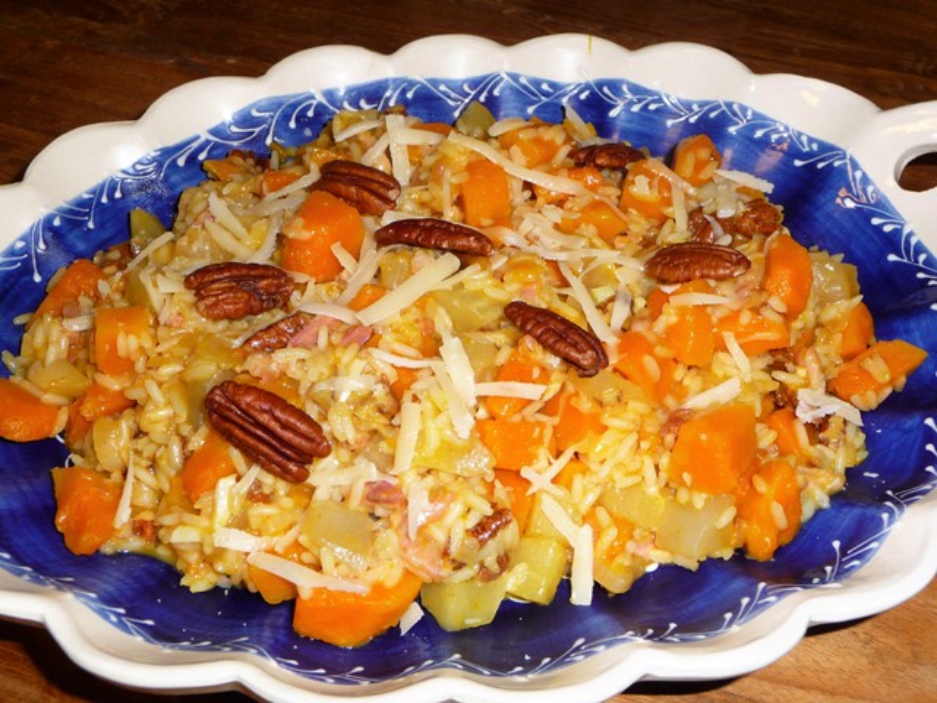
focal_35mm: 40
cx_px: 468
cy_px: 352
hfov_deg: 46.8
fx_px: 1083
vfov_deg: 36.0
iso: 100
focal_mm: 6.7
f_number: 3.9
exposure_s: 1/30
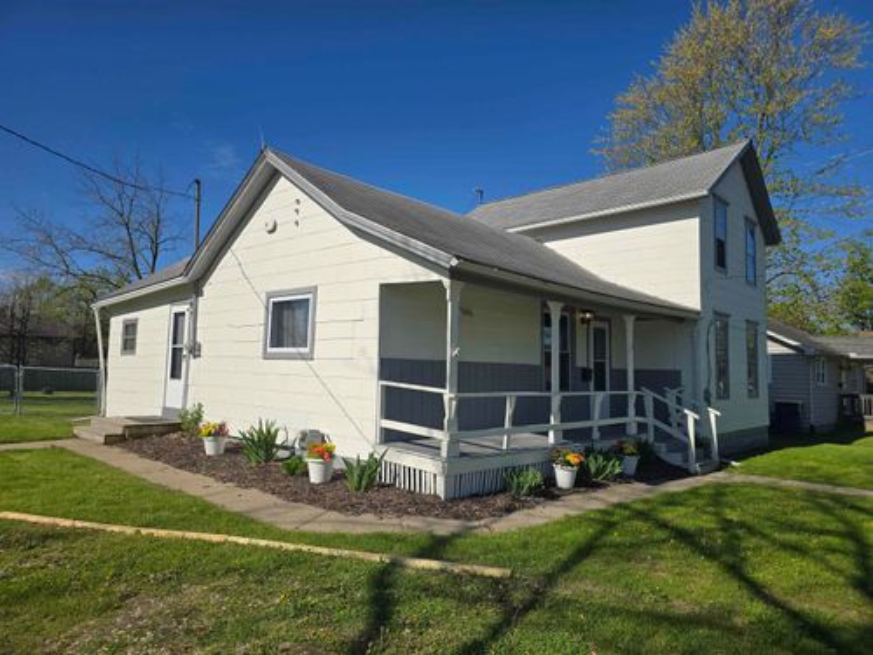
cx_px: 436
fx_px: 580
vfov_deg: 58.9
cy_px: 328
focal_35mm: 23
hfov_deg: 73.9
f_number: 1.7
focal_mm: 6.3
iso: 12
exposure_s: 1/1372
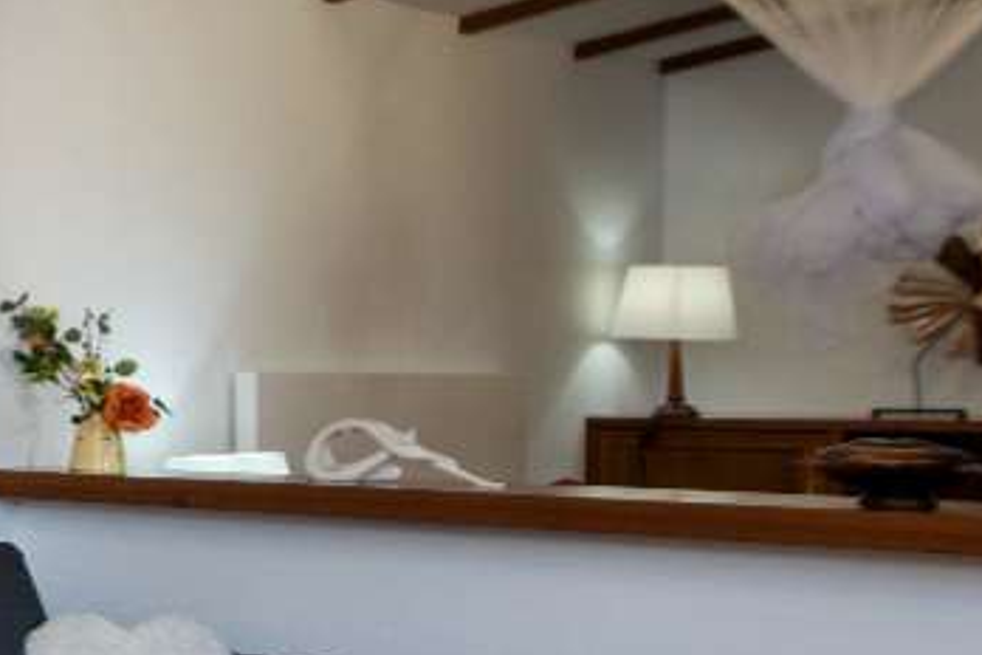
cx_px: -804
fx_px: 1882
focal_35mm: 69
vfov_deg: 19.7
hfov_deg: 20.4
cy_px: 408
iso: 100
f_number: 9
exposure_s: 1/6
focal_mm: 16
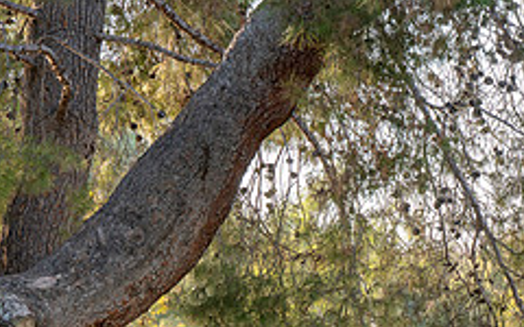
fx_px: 4741
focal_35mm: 332
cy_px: 420
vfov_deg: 3.9
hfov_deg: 6.3
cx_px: 186
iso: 200
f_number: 5.6
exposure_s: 1/200
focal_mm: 135
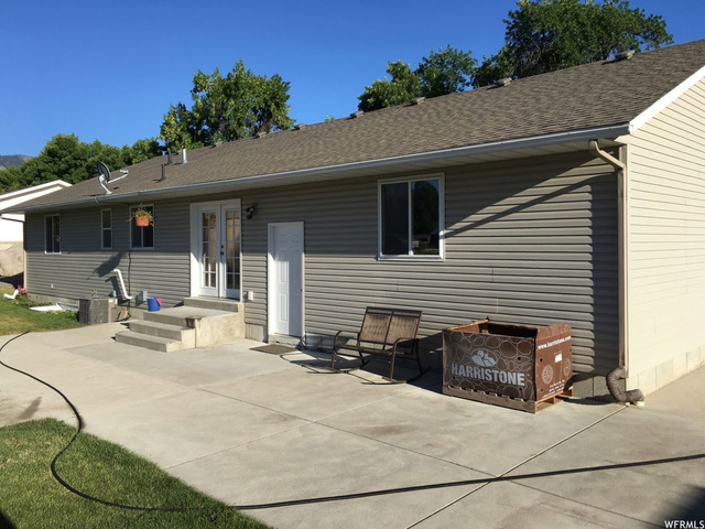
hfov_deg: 61.7
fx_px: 591
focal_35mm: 29
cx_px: 352
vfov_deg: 48.2
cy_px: 264
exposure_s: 1/1326
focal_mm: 4.15
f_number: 2.2
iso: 25
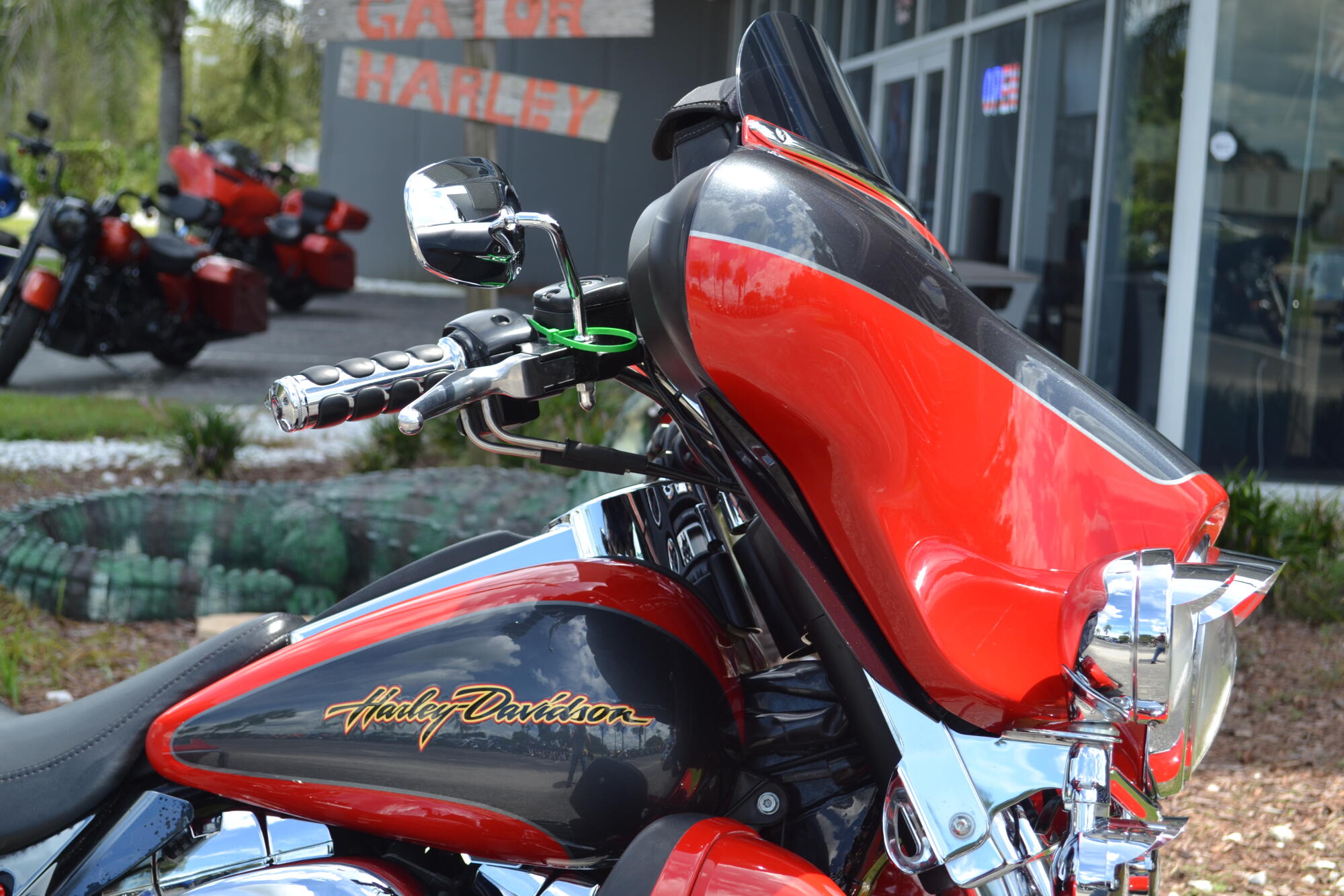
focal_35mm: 60
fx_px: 2240
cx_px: 672
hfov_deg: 33.4
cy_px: 448
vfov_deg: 22.6
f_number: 6.3
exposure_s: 1/160
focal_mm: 40
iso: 100
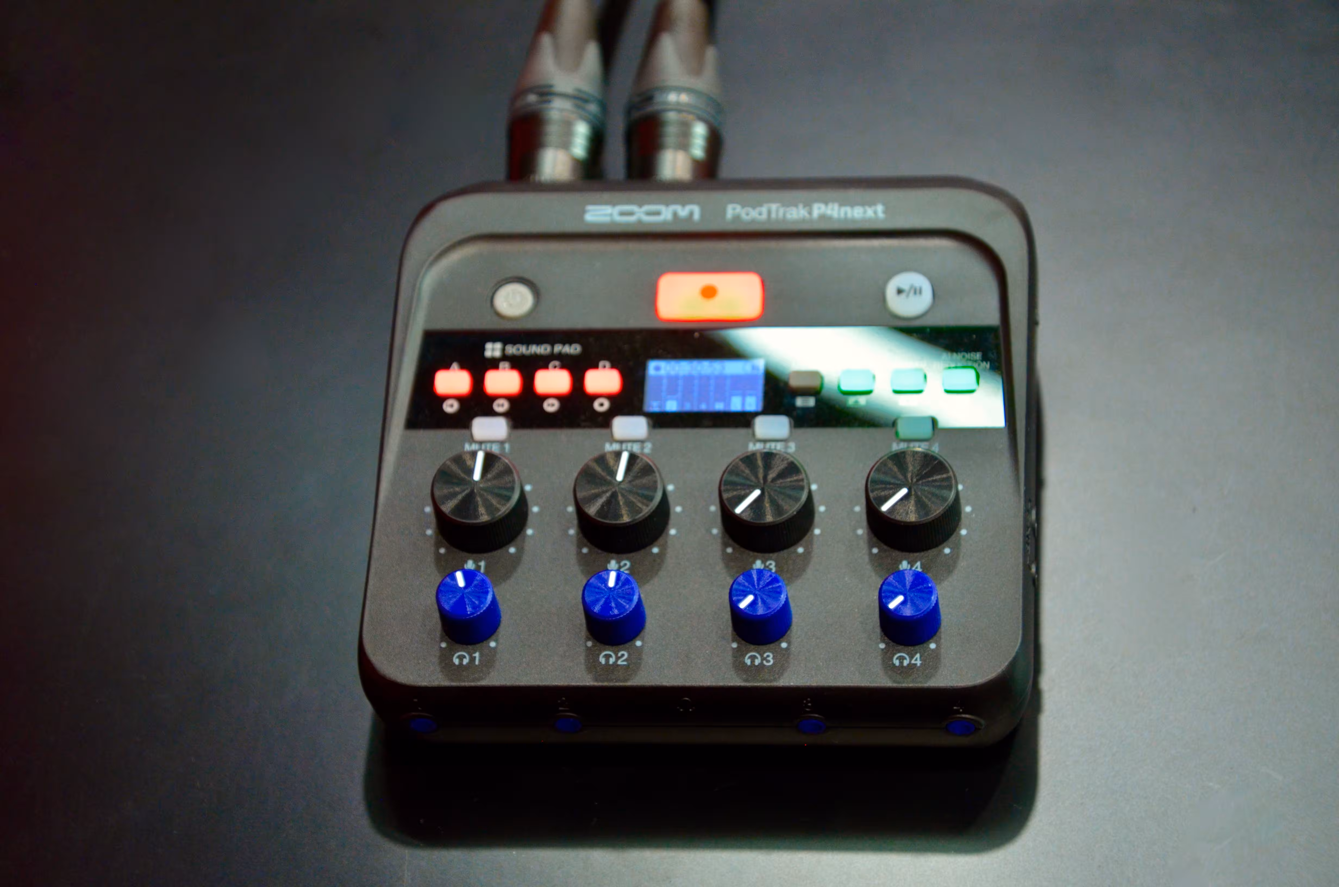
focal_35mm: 105
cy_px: 444
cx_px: 670
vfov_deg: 13.0
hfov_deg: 19.5
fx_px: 3897
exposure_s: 1/30
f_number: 4.8
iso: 1100
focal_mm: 70
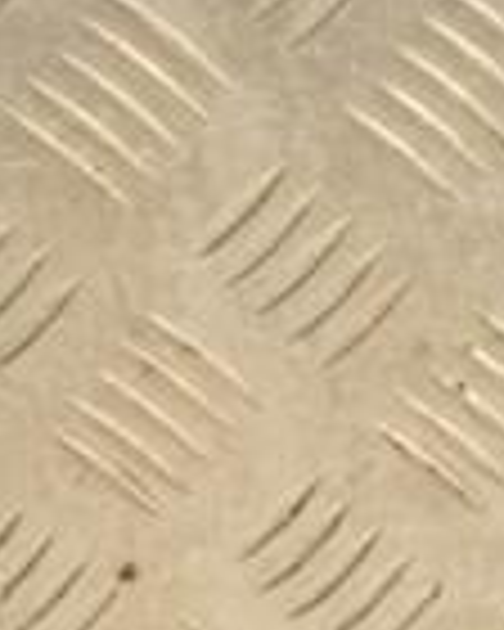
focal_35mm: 349
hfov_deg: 4.4
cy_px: 814
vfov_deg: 5.5
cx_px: 1089
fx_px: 6507
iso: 800
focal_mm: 58
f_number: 5
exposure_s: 1/100
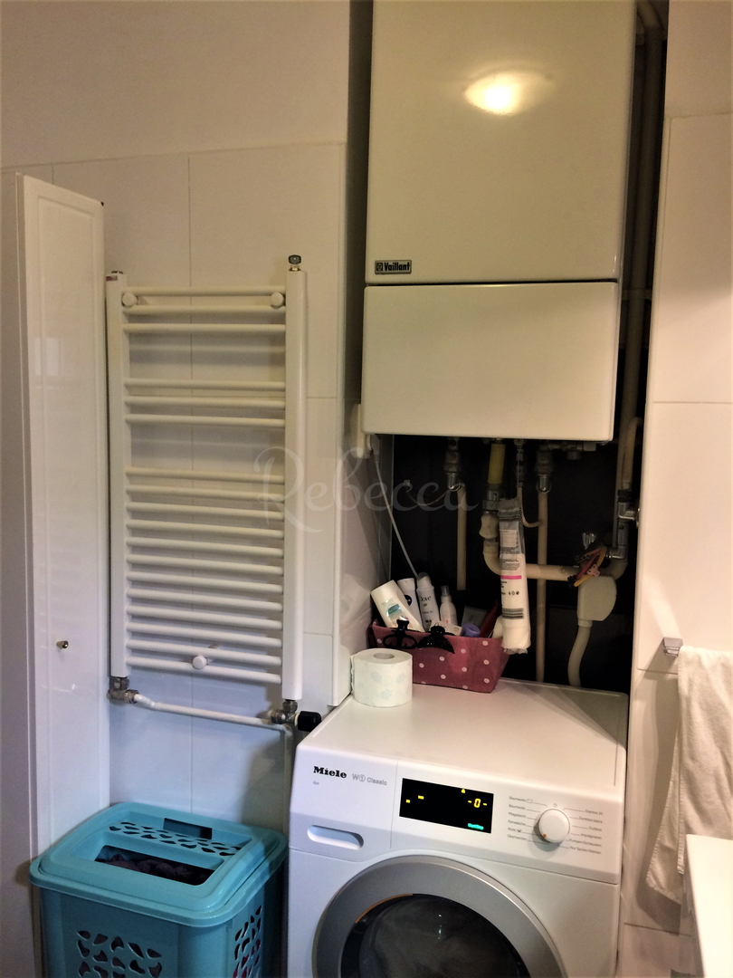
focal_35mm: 29
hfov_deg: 48.2
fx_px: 819
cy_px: 489
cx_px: 366
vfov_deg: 61.7
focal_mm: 4.15
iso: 100
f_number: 2.2
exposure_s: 1/33
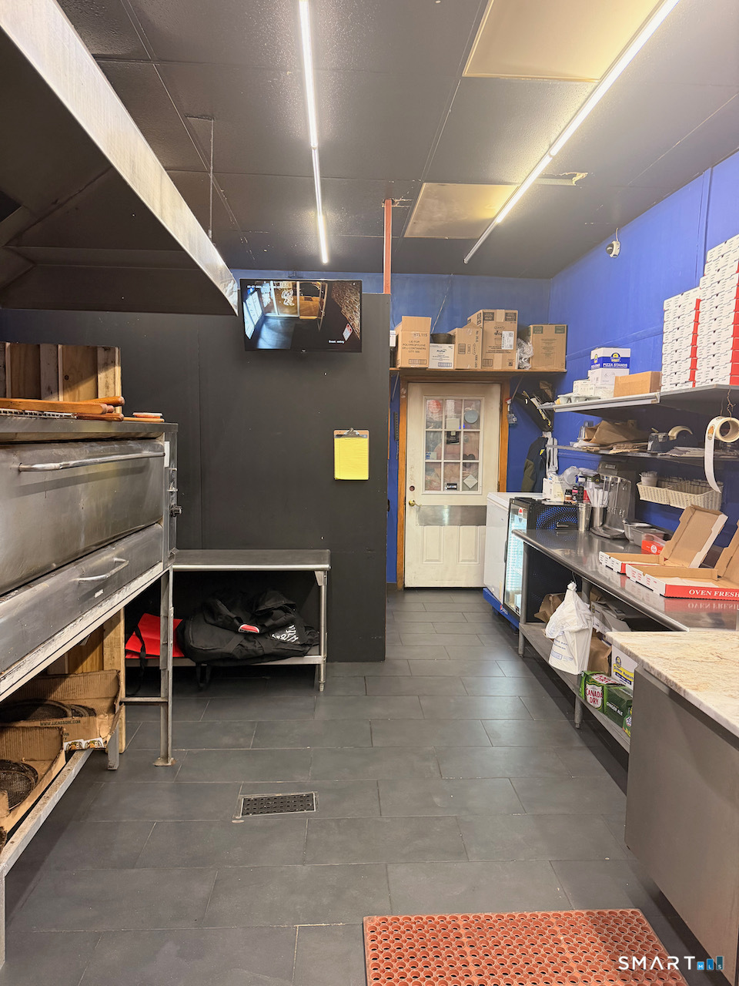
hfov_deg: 56.8
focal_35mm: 24
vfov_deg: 71.6
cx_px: 370
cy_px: 493
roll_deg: -1.3
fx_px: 683
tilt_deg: -5.9
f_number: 1.78
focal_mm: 6.76
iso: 320
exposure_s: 1/60
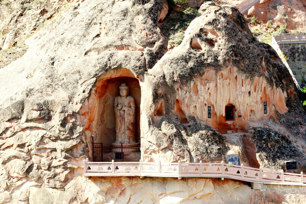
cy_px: 102
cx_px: 153
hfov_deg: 17.6
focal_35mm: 116
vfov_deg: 11.8
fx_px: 986
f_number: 14
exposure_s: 1/200
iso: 400
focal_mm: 116
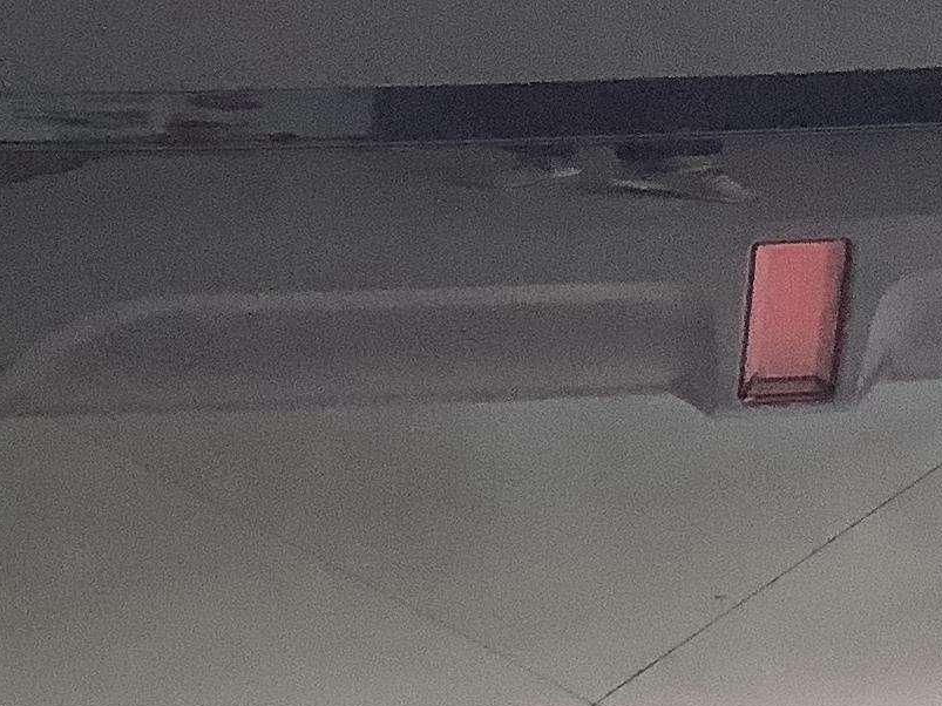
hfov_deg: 15.3
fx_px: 3428
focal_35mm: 126
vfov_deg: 10.8
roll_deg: -2.8
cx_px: 973
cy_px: -685
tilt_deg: -13.3
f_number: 2.4
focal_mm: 3.3
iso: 100
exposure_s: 1/60
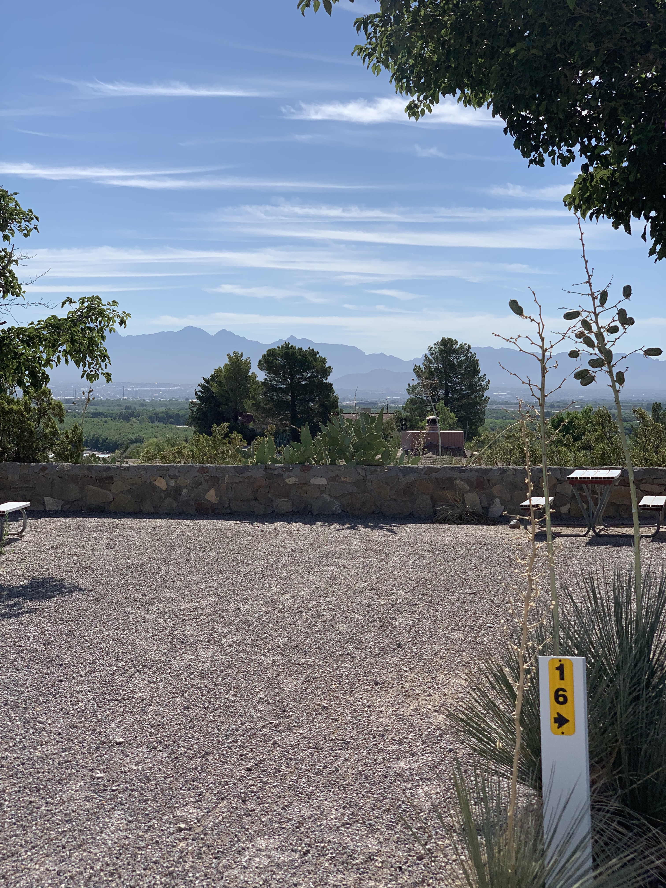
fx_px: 1334
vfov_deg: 36.8
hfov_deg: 28.0
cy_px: 444
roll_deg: +0.4
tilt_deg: -1.0
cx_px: 333
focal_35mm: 52
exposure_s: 1/2283
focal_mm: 6
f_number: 2.4
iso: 16
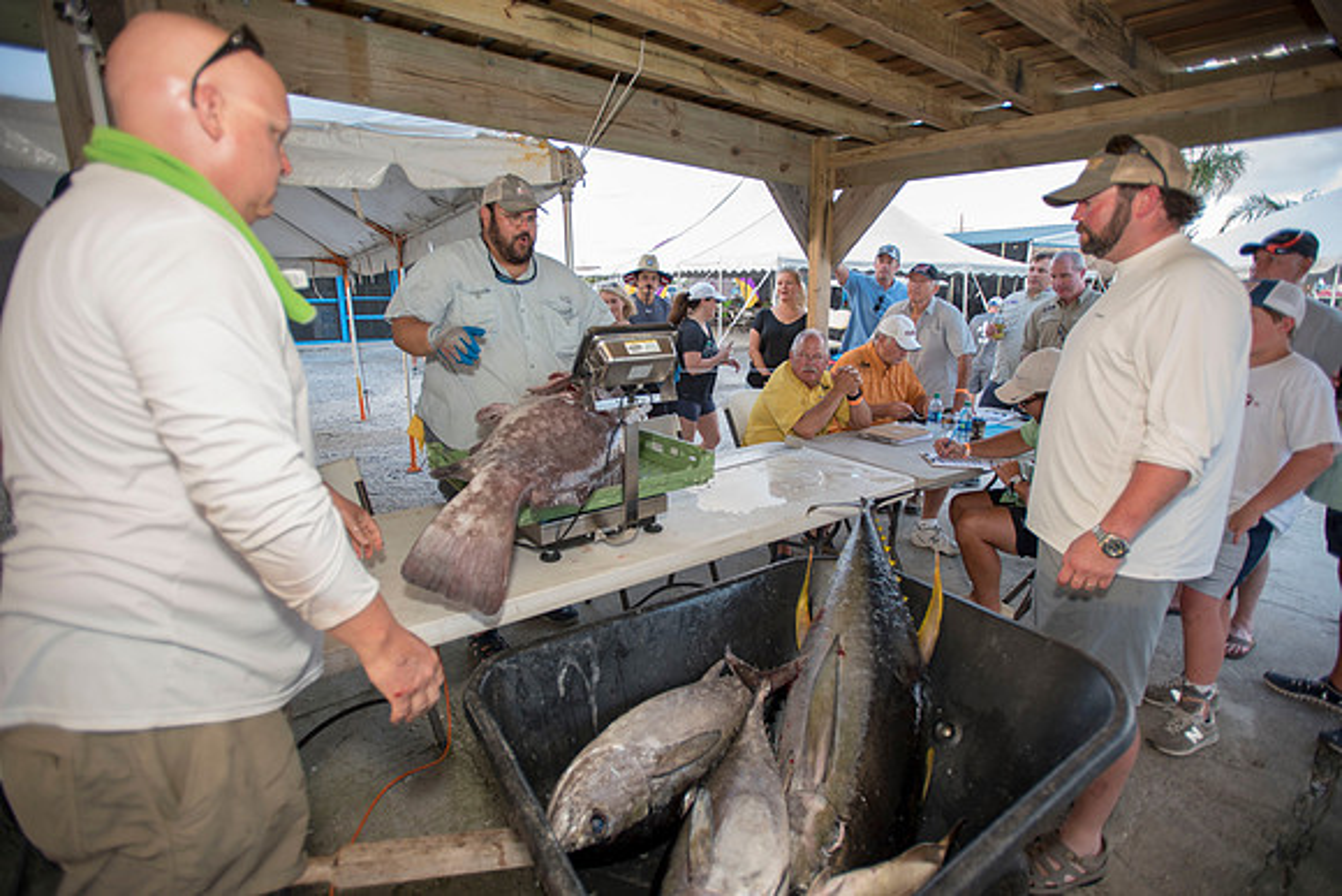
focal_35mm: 17
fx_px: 634
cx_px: 671
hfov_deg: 93.3
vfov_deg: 70.5
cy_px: 448
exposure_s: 1/160
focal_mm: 17
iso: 250
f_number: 2.8
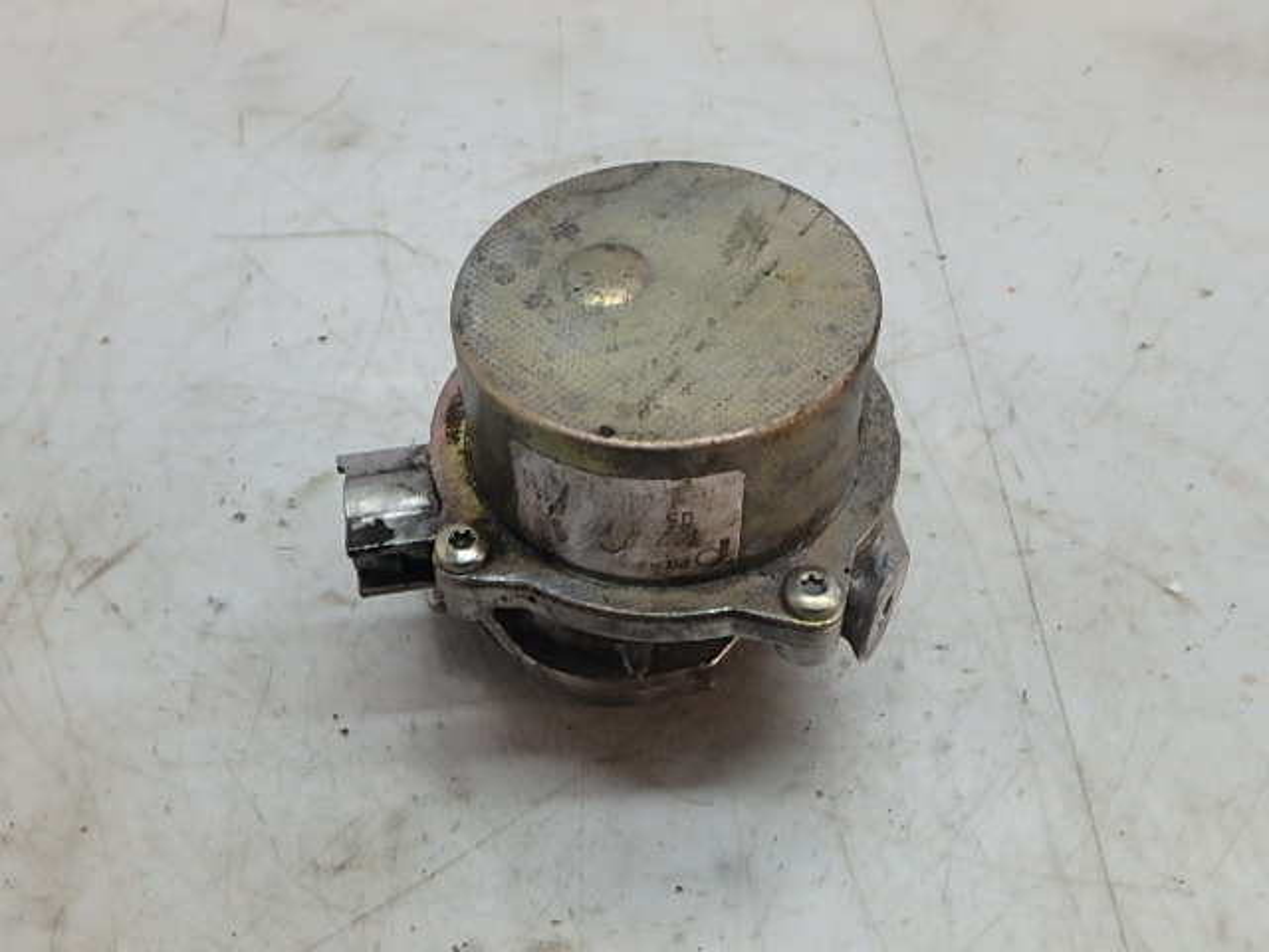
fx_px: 1246
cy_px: 476
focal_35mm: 34
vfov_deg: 41.8
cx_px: 634
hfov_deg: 54.0
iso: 320
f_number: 4.9
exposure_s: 1/40
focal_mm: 6
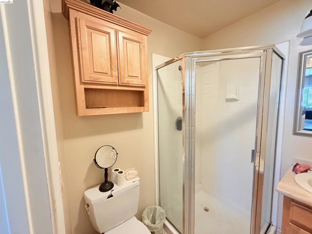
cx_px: 156
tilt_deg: -4.7
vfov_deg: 85.7
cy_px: 117
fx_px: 126
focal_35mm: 14
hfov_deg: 102.1
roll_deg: +1.7
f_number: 2.2
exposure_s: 1/60
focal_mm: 2.22
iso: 500
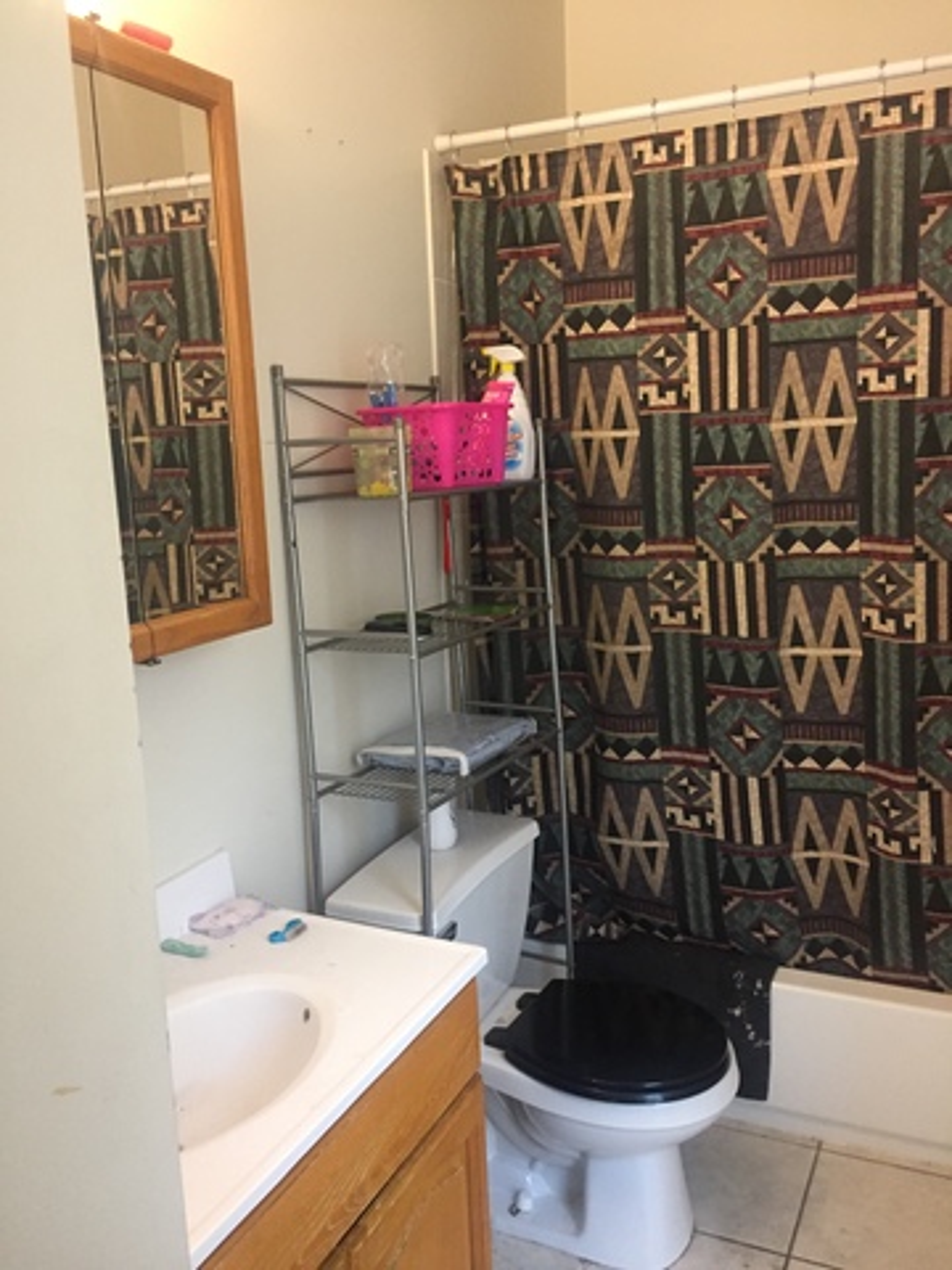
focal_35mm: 29
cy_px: 635
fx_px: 1063
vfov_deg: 61.7
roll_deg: +1.9
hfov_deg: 48.2
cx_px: 476
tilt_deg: -10.3
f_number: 2.2
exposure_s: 1/30
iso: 250
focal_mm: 4.15
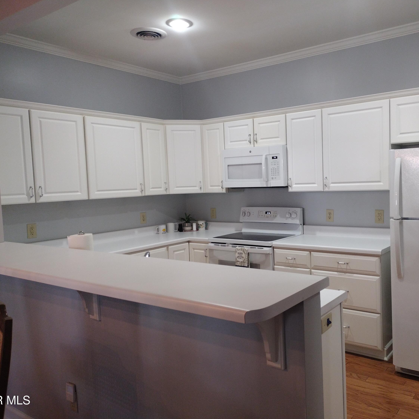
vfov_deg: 51.1
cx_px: 259
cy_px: 209
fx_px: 438
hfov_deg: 50.6
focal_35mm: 32
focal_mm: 4.71
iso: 272
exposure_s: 1/40
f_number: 1.7
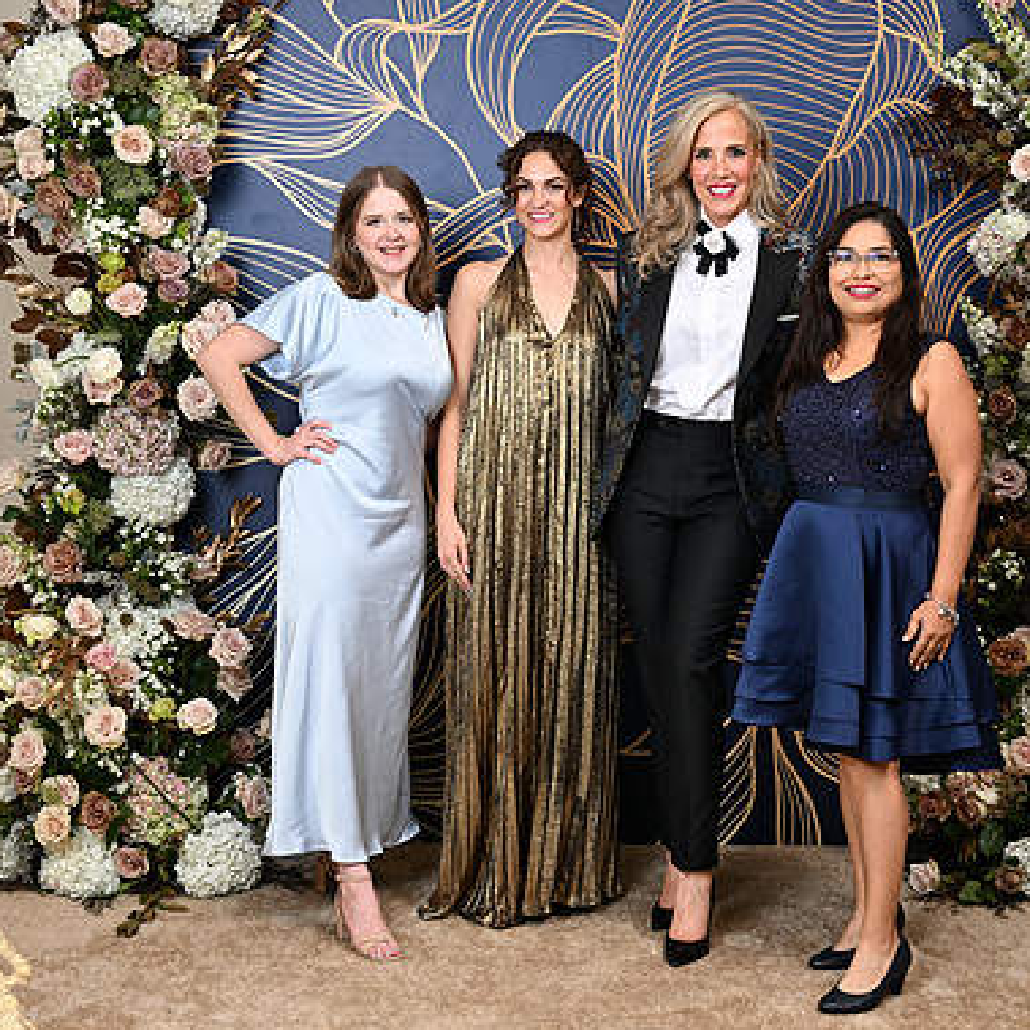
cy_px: 518
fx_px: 1885
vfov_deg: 30.6
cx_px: 652
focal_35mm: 56
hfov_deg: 30.4
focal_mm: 43
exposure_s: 1/125
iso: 125
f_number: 5.6
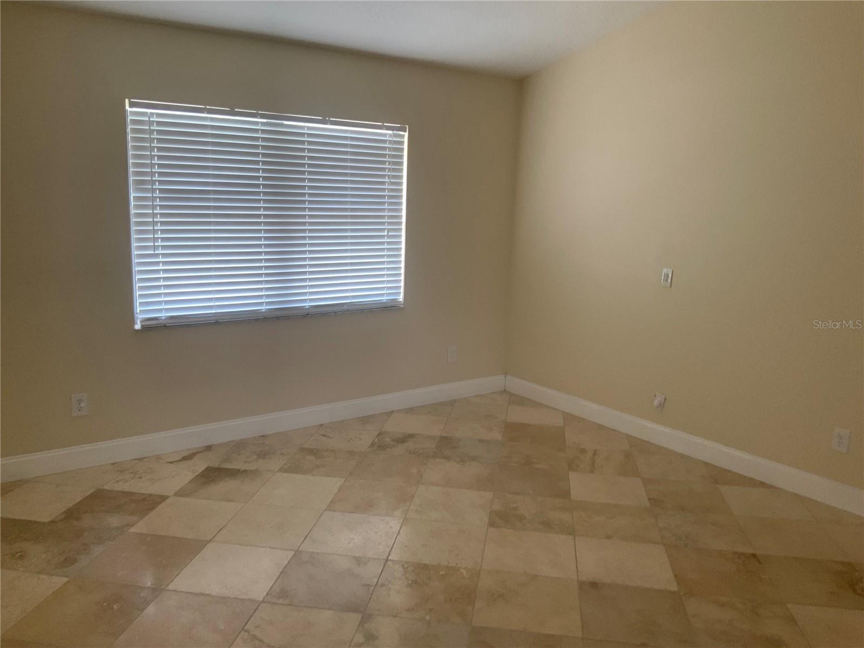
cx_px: 432
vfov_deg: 48.2
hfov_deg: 61.7
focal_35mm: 29
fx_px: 724
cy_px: 324
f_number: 1.8
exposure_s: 1/60
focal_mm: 3
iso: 80
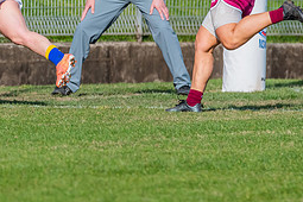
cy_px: -24
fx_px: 8913
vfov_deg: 1.3
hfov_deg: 1.9
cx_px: 3
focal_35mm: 1059
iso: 800
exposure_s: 1/1600
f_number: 10
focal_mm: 420
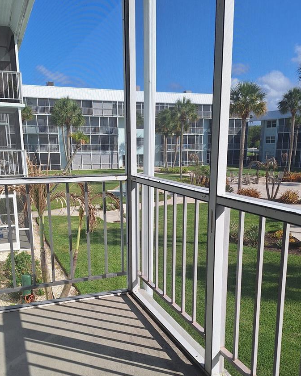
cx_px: 145
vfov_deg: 55.4
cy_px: 217
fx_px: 357
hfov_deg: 45.8
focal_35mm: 32
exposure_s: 1/2331
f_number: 1.8
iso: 40
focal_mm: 5.54
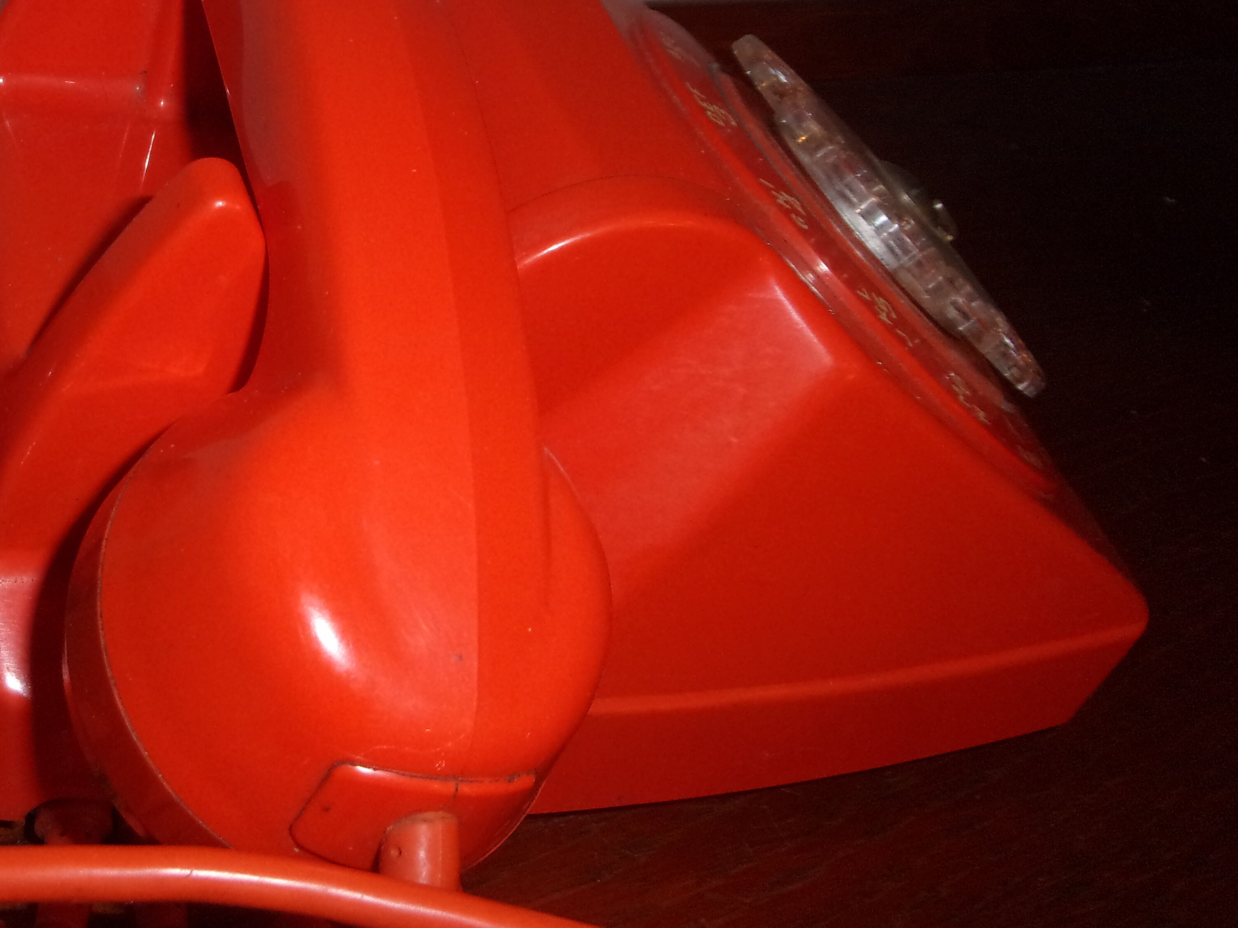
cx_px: 310
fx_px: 1538
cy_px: 344
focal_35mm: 43
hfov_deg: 42.5
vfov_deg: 33.4
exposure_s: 1/34
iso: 160
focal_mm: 5.1
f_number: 3.9
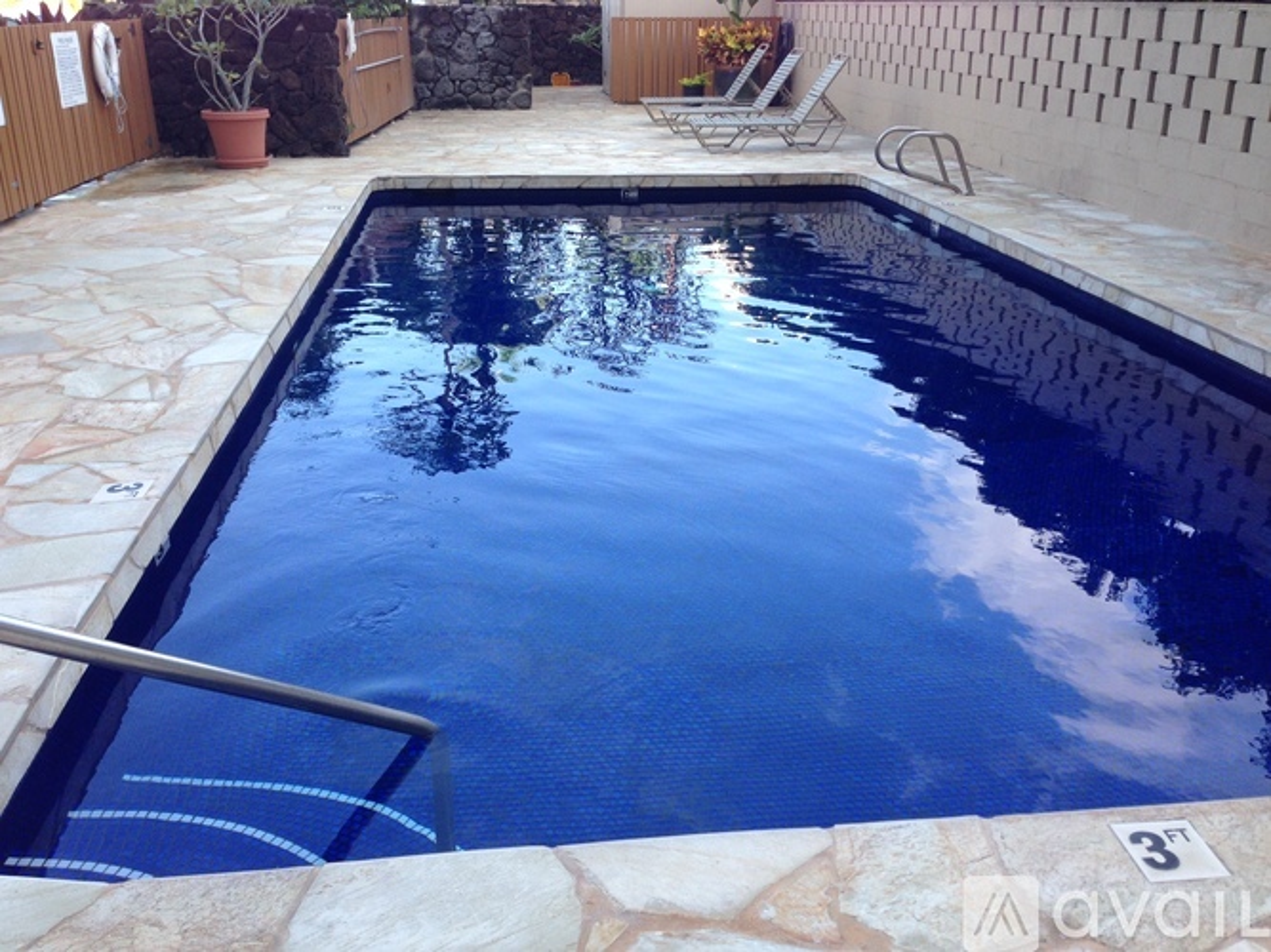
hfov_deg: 55.4
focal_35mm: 33
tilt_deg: -21.7
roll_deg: -0.7
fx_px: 1211
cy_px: 476
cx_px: 636
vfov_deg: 42.9
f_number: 2.4
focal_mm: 4.12
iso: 50
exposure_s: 1/244
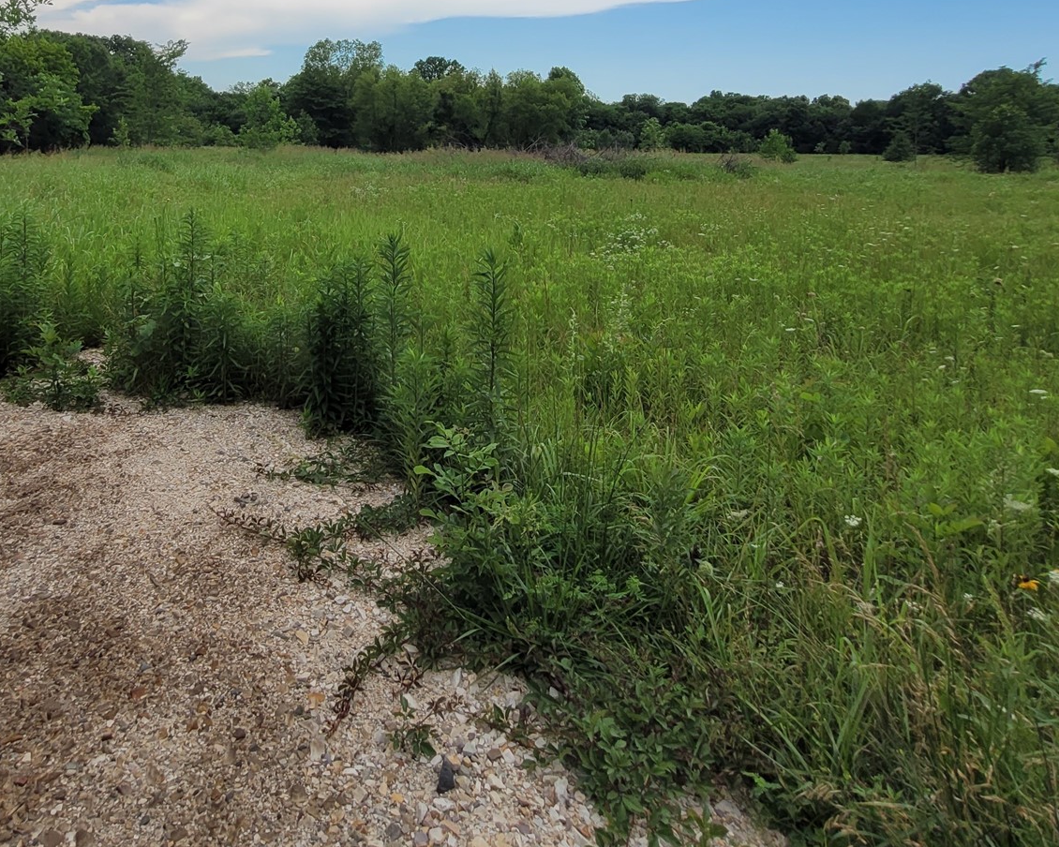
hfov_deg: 71.2
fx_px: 721
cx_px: 386
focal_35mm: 23
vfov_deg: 57.1
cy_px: 188
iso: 40
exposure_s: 1/1686
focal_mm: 1.74
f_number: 2.2
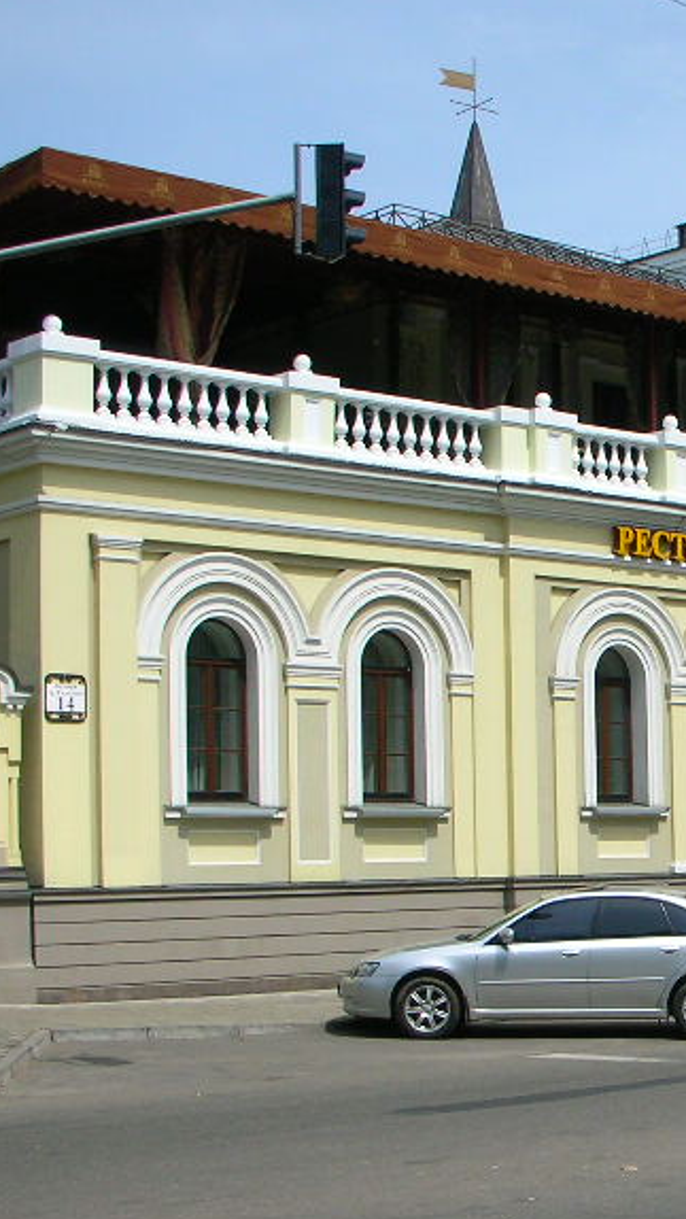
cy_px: 739
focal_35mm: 68
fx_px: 2198
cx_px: 705
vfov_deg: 30.9
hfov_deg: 17.3
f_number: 8.5
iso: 50
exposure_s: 1/150
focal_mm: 5.8
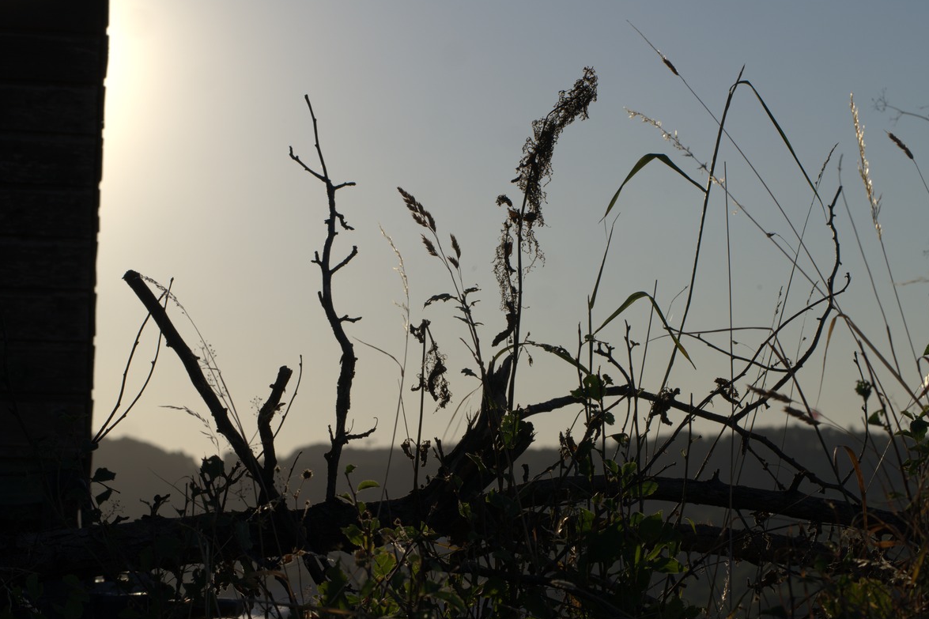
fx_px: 3689
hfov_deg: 14.4
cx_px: 457
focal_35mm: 143
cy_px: 305
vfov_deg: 9.6
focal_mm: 140
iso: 200
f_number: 18
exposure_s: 1/160
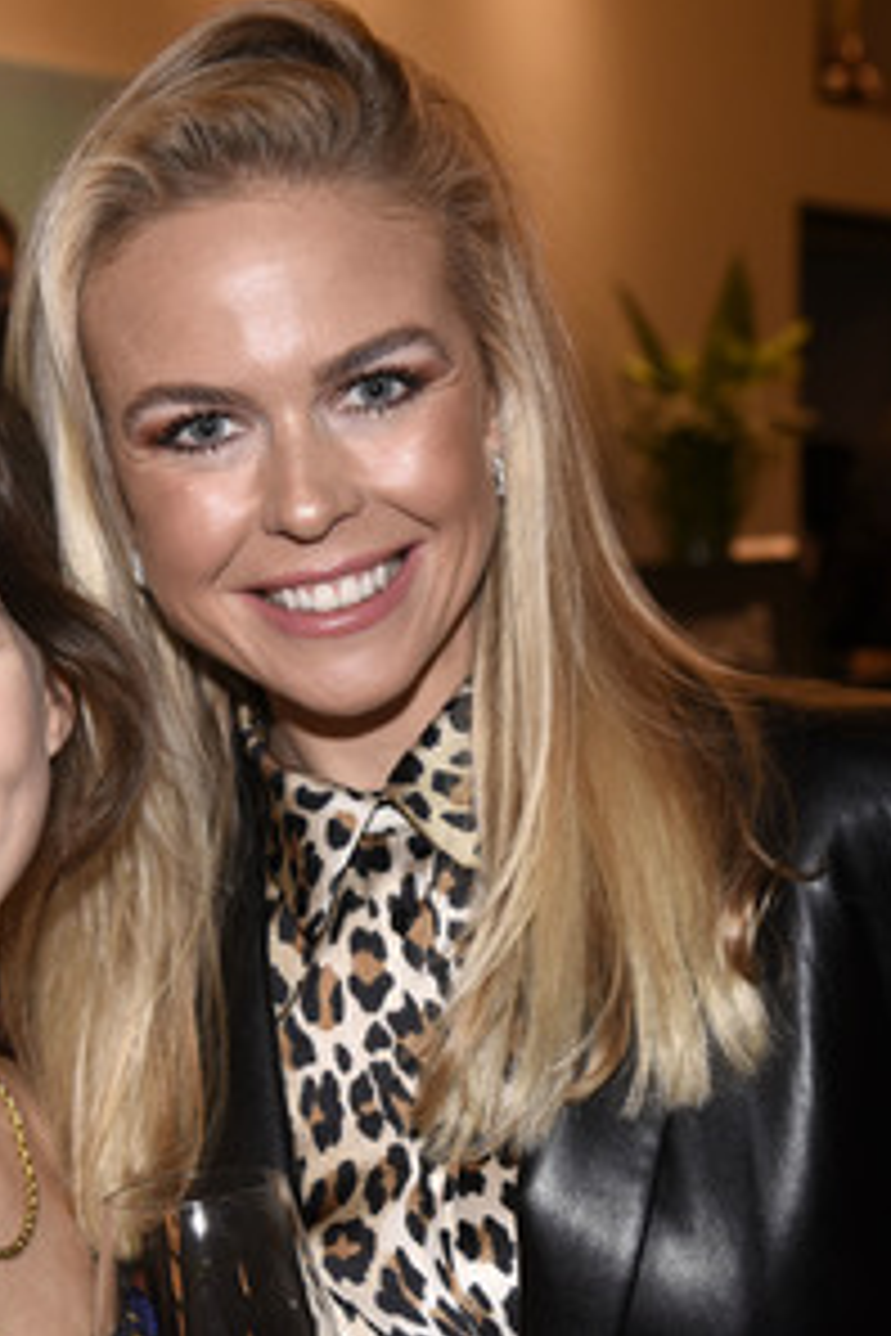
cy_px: 666
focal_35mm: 88
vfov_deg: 23.1
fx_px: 3267
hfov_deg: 15.4
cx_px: 164
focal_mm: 58
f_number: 6.3
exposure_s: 1/125
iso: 2000
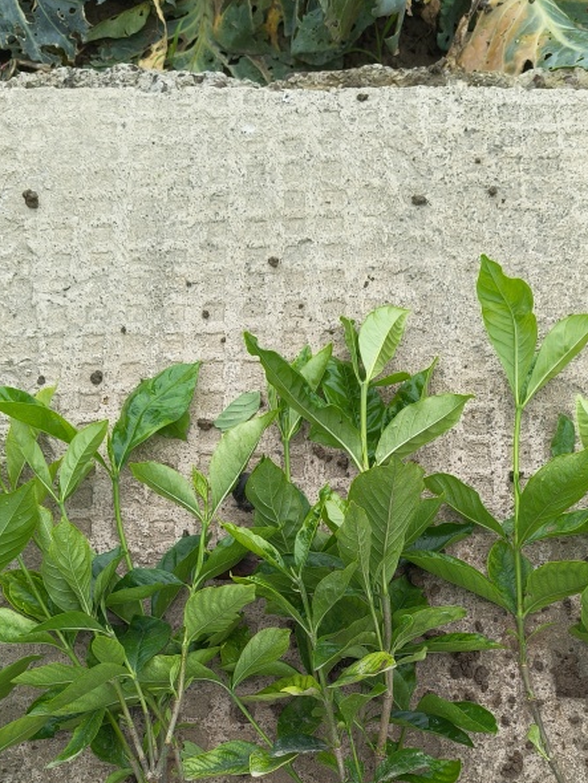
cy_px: 683
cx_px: 324
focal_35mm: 47
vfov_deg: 38.1
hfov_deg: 30.9
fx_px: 1064
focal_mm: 4.84
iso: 80
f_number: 1.8
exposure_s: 1/468
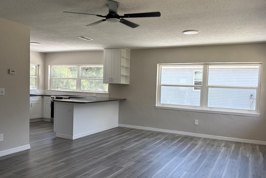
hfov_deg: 60.3
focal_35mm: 31
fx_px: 229
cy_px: 93
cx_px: 137
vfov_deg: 42.3
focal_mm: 5.96
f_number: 1.6
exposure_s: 1/163
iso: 32
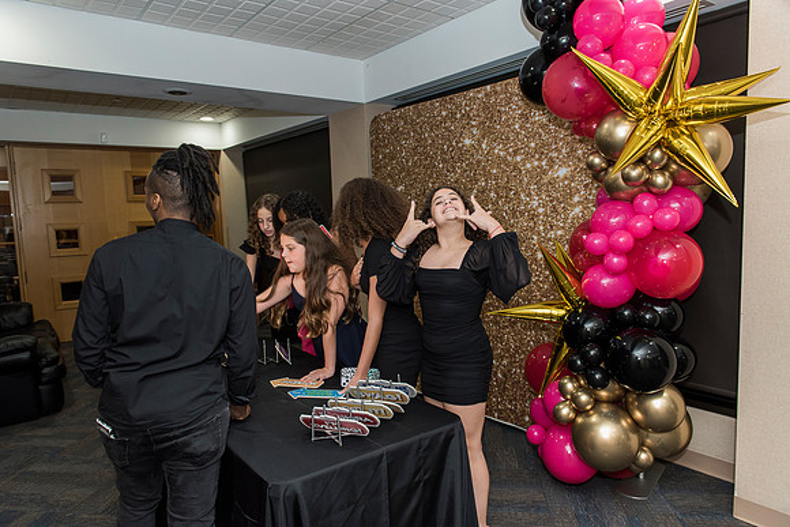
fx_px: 527
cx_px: 395
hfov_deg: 73.7
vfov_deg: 53.2
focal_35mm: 24
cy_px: 264
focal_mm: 24
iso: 800
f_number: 4
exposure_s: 1/100
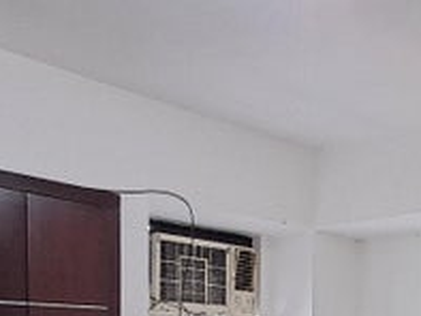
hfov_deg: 35.6
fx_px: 633
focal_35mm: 52
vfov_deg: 25.0
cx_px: 338
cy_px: 391
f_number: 2.2
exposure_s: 1/24
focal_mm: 1.64
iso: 320
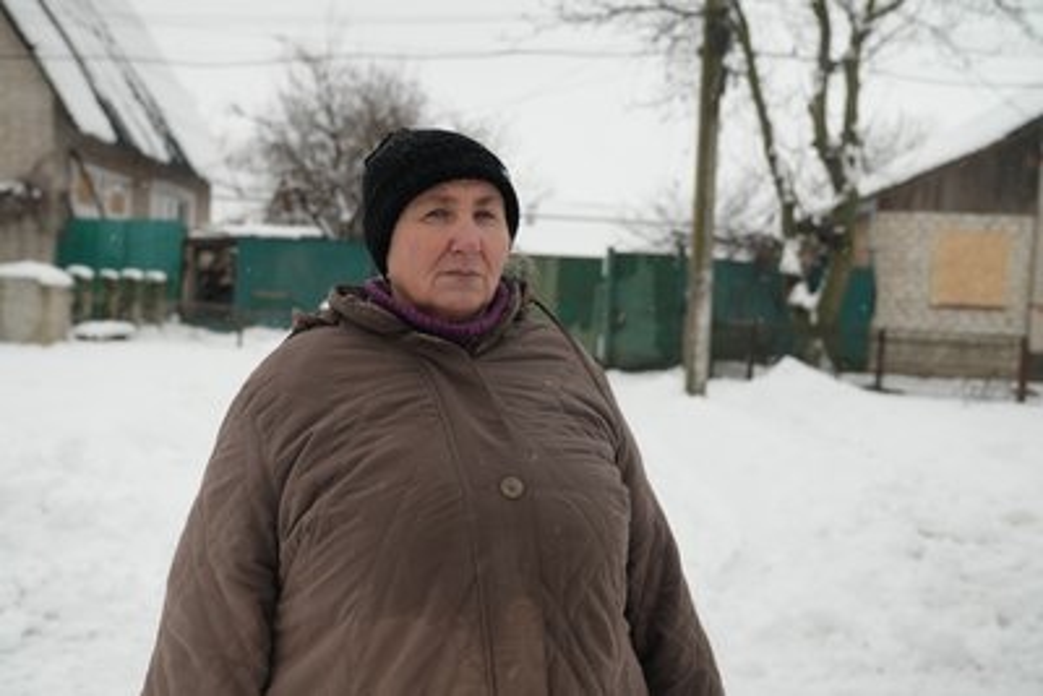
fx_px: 1101
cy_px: 348
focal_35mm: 38
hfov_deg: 50.7
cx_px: 522
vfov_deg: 35.1
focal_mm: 38
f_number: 4
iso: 800
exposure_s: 1/160
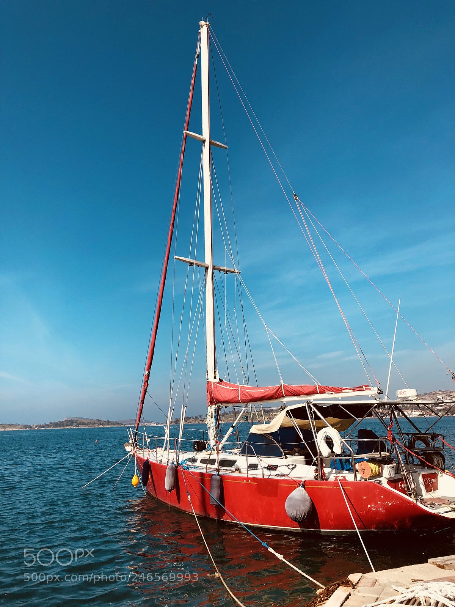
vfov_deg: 63.4
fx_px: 491
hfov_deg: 49.7
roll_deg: +2.1
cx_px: 228
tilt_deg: +13.9
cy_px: 304
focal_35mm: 28
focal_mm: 4
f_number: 1.8
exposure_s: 1/2703
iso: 25
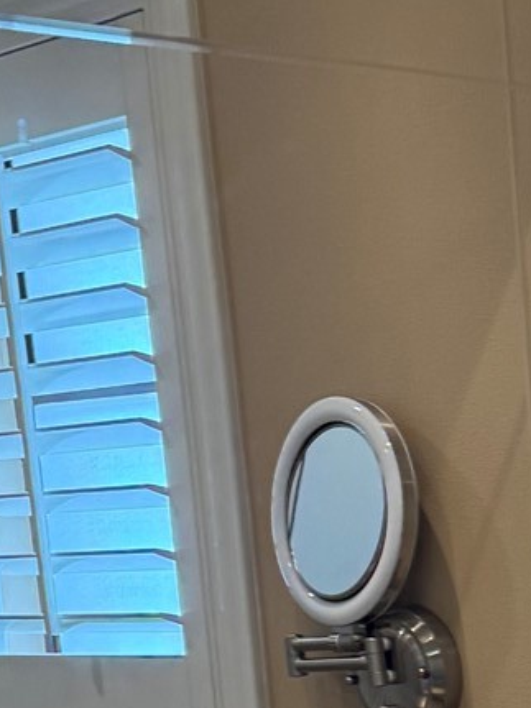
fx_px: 2333
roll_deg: +4.1
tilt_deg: -7.8
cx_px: 672
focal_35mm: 114
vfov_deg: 16.5
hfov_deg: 12.6
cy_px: 877
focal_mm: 6.76
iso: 200
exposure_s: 1/151
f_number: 1.78
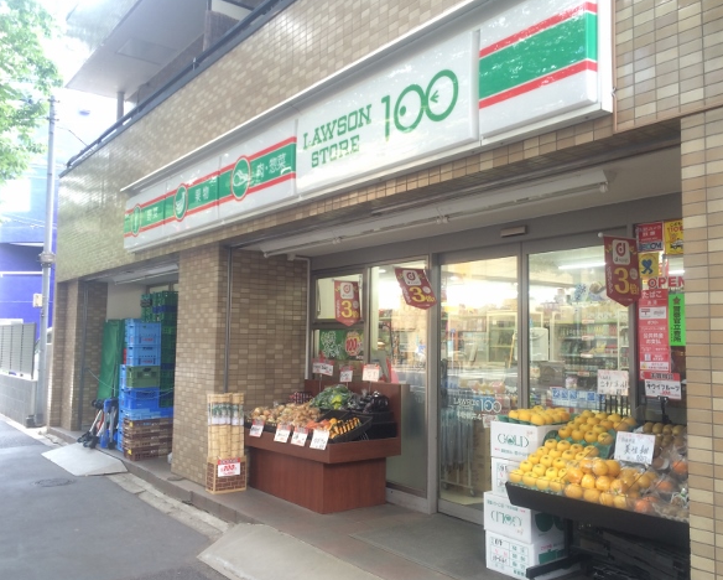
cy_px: 289
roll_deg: +0.5
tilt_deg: +4.7
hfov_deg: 57.1
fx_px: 664
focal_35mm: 31
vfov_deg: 47.2
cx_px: 374
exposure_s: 1/30
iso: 40
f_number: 2.2
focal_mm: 4.15
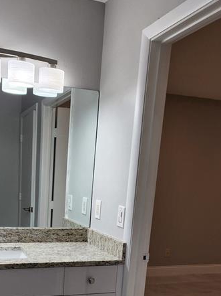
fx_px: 341
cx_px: 59
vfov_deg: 44.1
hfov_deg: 35.3
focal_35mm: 40
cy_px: 245
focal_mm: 6.4
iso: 64
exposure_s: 1/120
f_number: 1.8
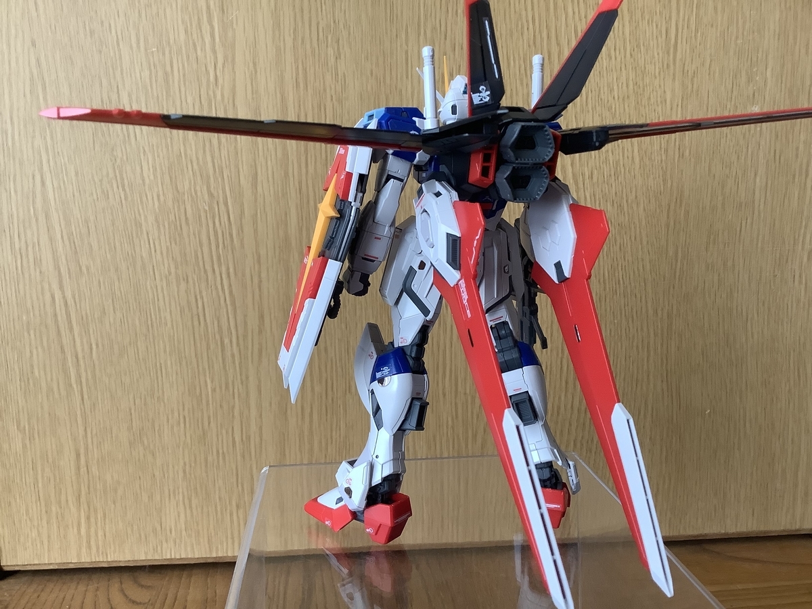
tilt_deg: -9.1
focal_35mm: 31
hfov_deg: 58.4
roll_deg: +0.7
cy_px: 304
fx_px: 727
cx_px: 406
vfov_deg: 45.4
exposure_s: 1/60
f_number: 2.4
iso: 160
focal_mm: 3.3
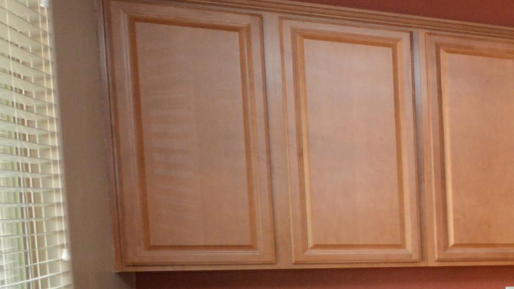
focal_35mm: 59
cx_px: 891
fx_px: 804
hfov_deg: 22.8
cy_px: 293
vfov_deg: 19.7
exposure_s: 1/60
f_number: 3.5
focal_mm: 10
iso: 900
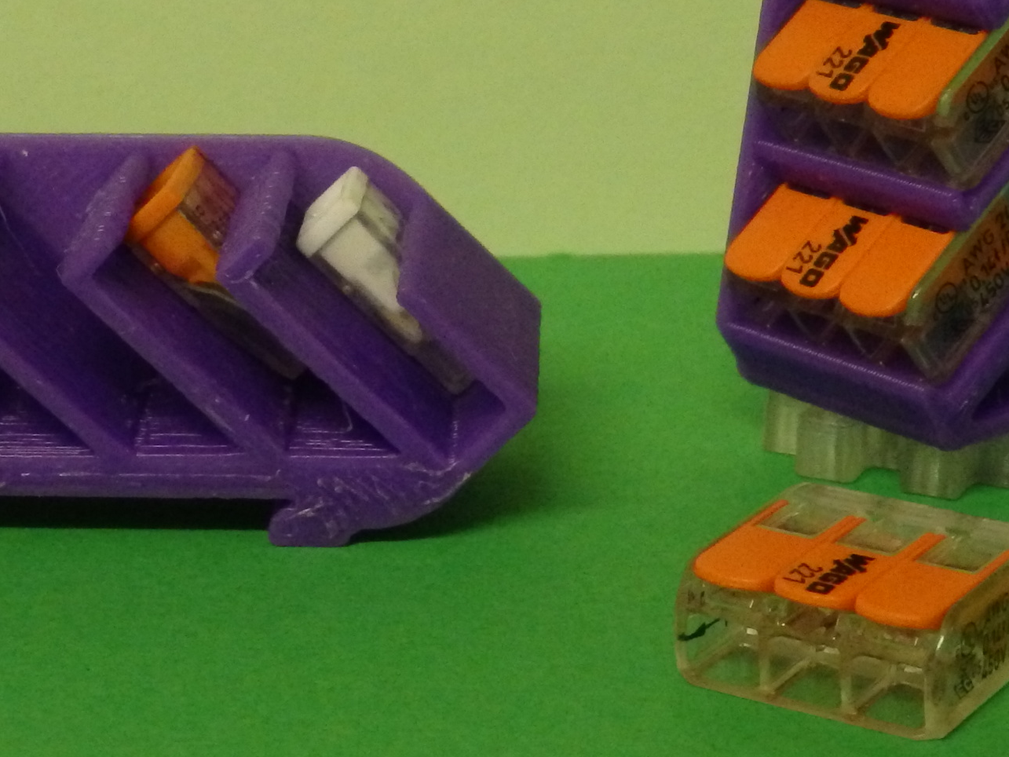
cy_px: 97
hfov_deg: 16.1
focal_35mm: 122
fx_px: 3556
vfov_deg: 12.1
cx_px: 238
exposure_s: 1/80
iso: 800
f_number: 4
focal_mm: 8.9
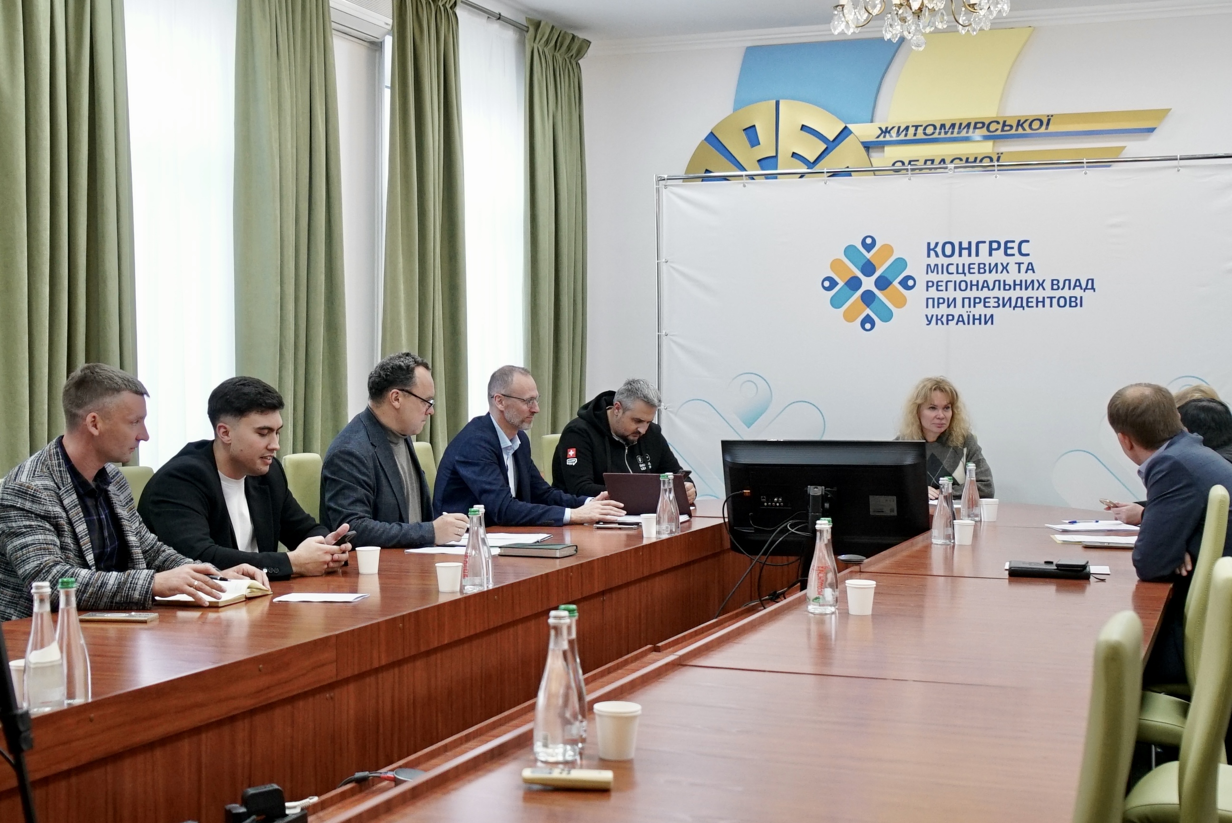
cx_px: 616
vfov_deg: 29.3
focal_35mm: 46
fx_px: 1575
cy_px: 412
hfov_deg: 42.7
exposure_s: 1/250
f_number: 4
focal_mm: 31
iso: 2000
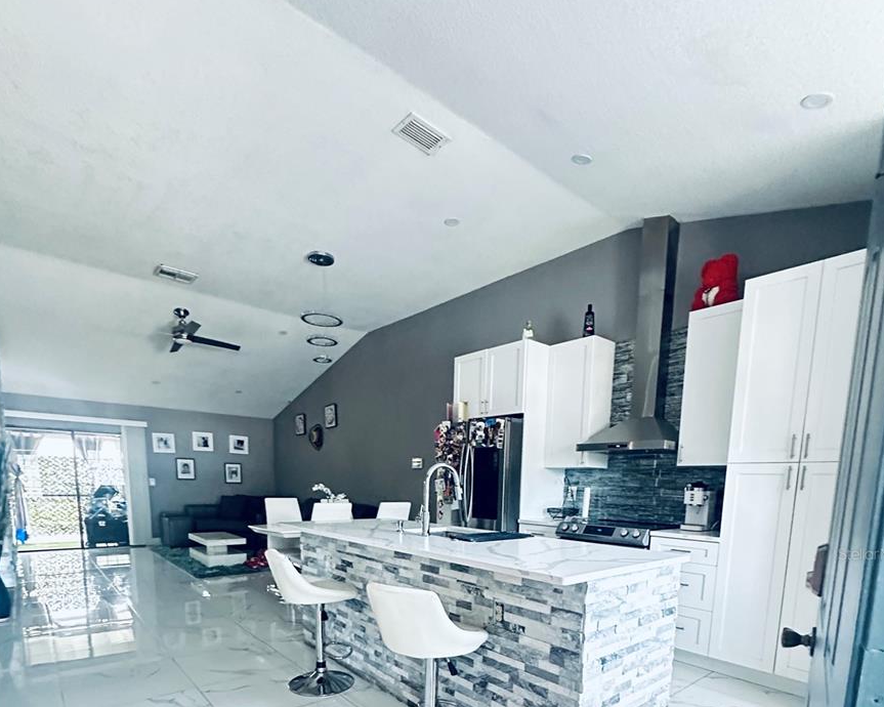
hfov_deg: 83.3
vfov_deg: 65.2
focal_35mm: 19
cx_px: 450
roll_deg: -2.4
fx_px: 497
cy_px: 553
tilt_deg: -7.5
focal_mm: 2.22
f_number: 2.2
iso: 800
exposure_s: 1/60
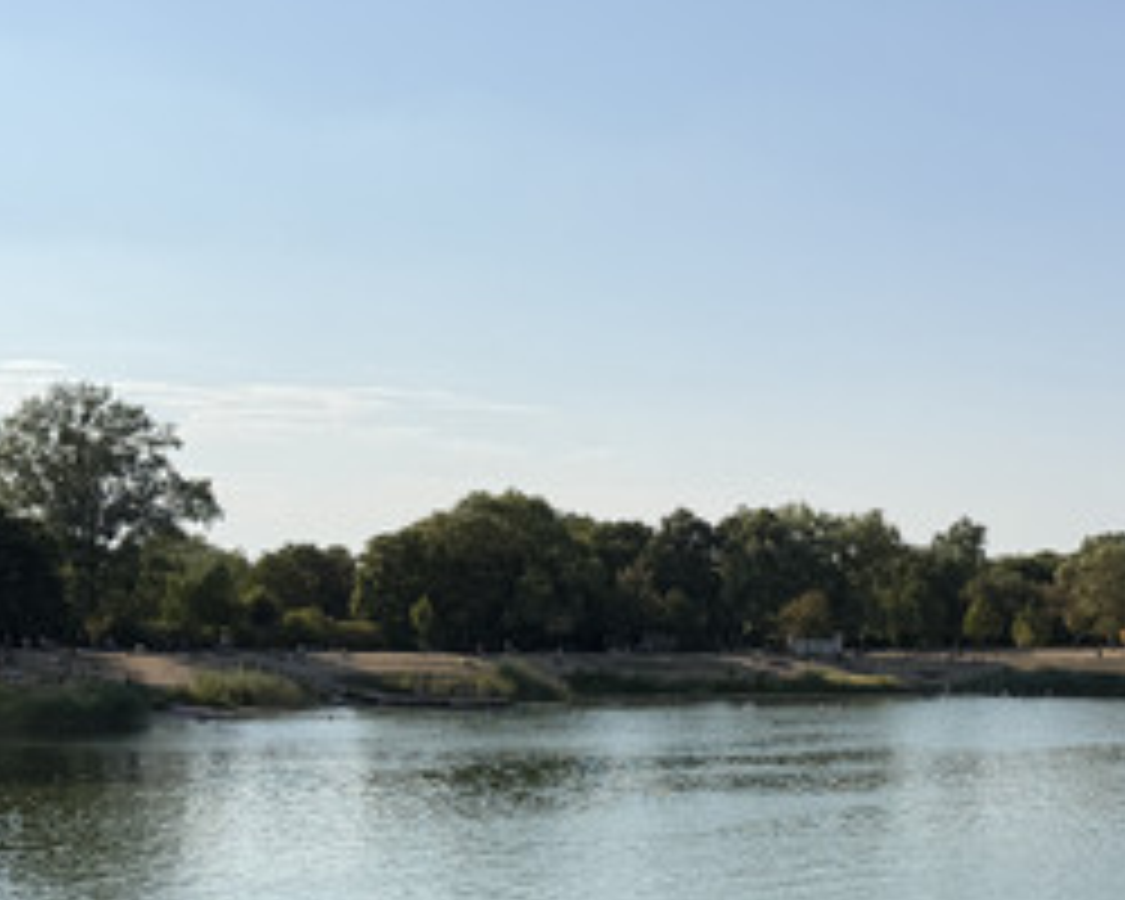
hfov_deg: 31.1
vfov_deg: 24.8
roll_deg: +0.1
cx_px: 778
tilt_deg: -4.7
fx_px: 1998
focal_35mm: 60
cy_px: 760
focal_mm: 6.76
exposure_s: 1/9091
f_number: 1.78
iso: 80
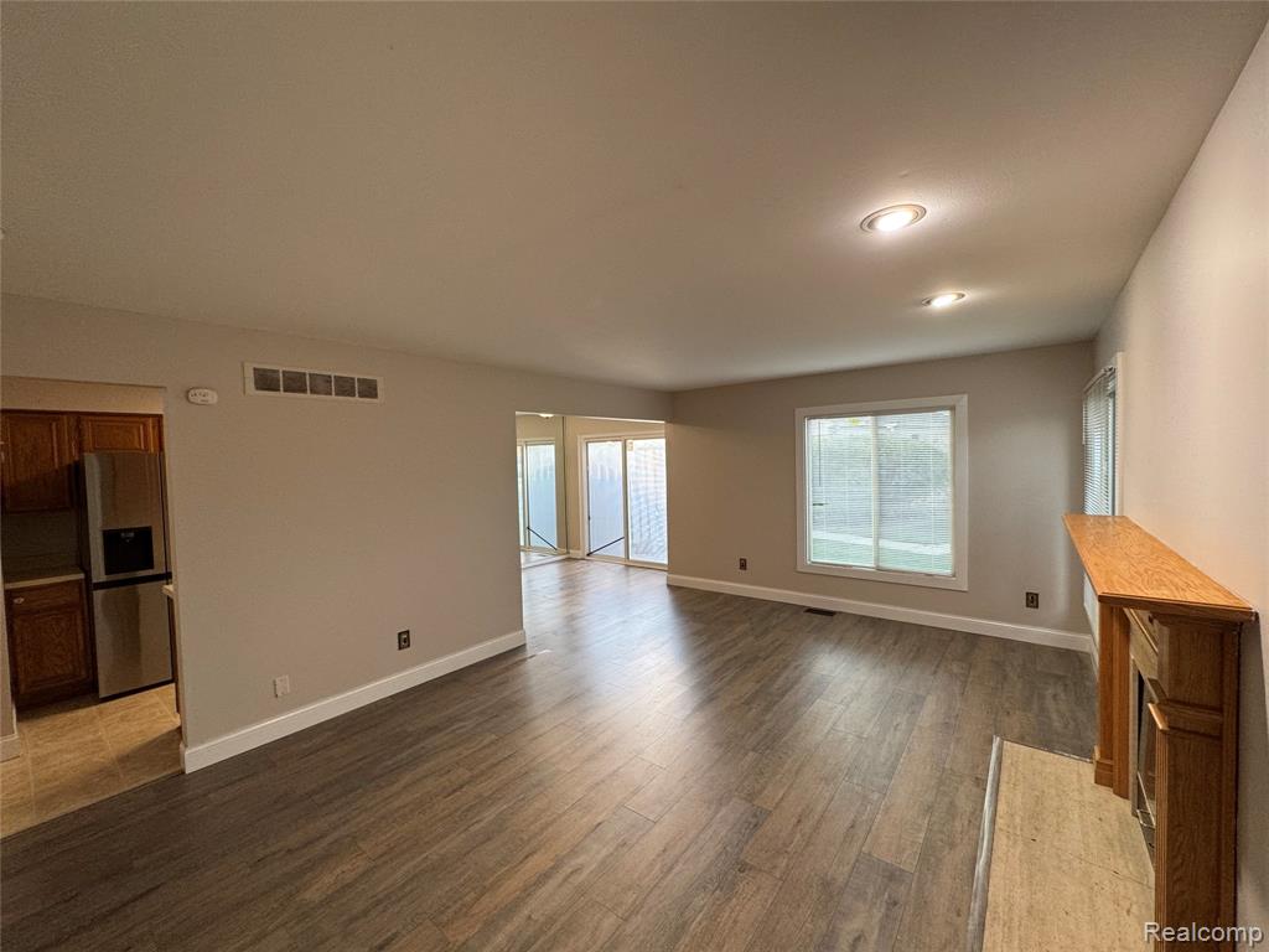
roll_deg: +1.8
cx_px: 634
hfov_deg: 102.1
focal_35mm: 14
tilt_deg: -1.9
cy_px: 476
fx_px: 513
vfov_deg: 85.7
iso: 160
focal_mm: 2.22
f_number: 2.2
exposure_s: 1/120
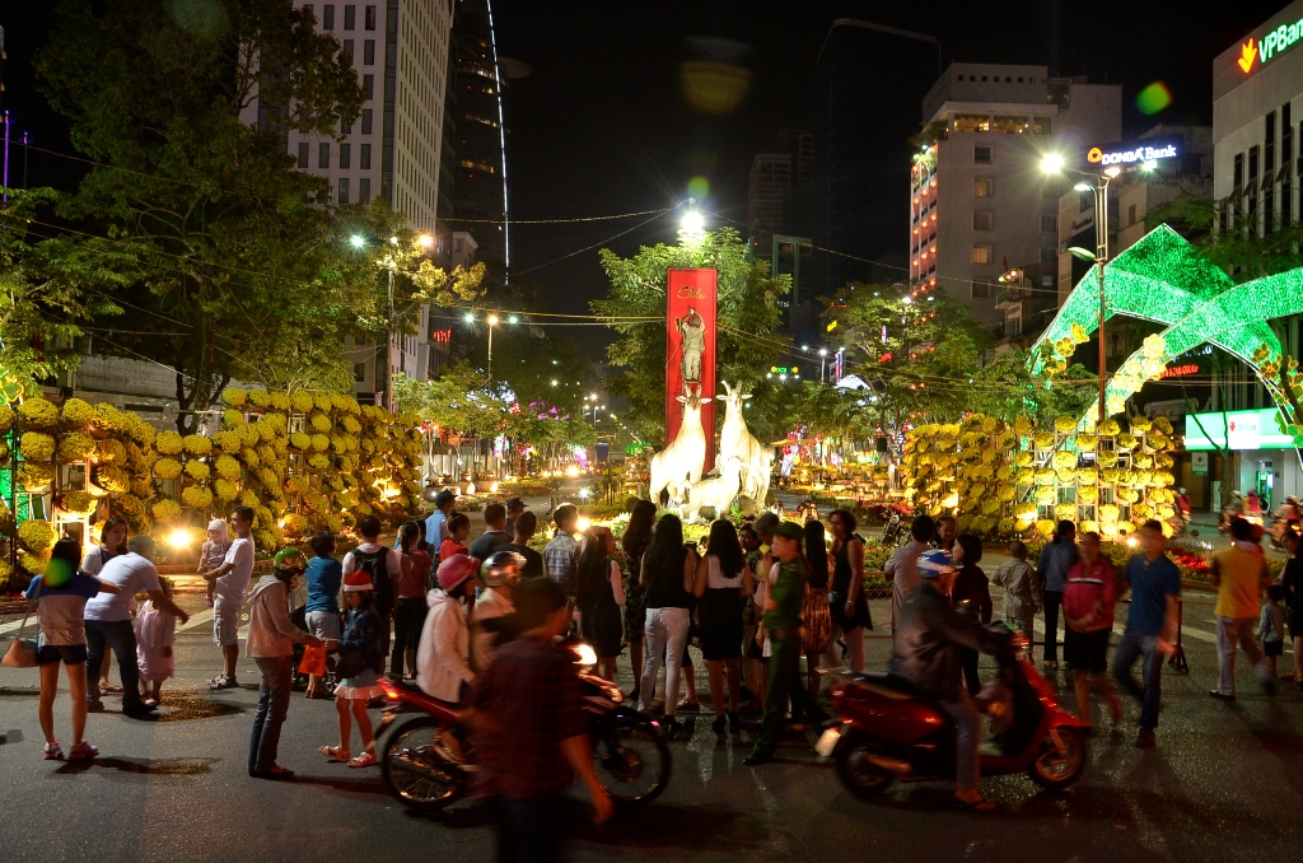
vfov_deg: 39.8
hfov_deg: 57.3
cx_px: 652
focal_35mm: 33
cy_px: 432
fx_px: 1192
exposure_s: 1/13
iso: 800
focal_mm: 22
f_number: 5.6
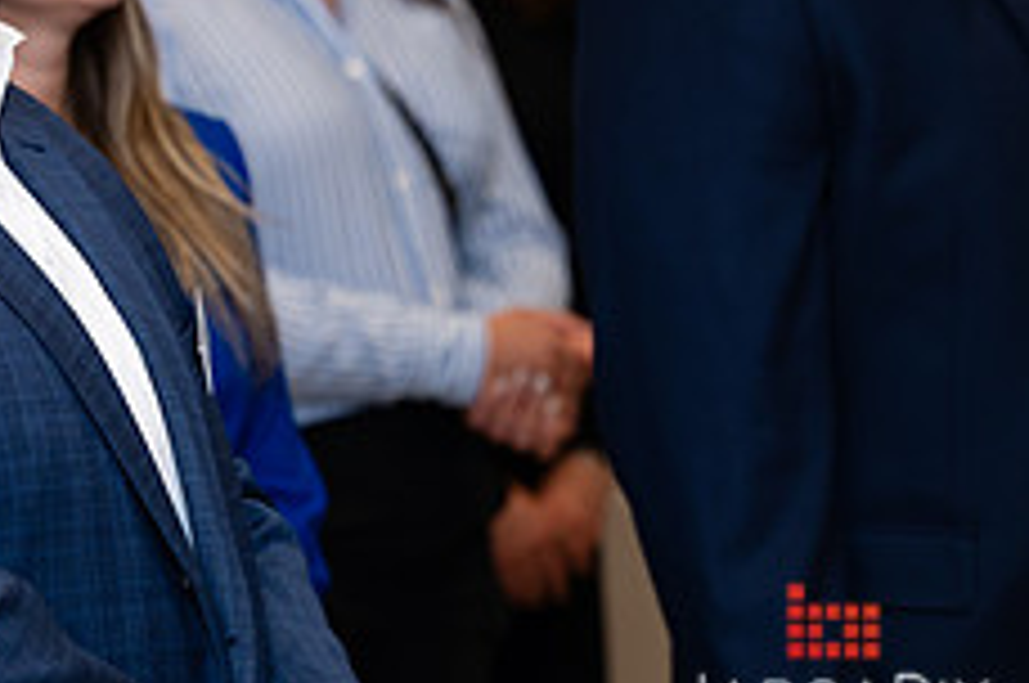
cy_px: -49
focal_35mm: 228
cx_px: -198
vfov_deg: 6.0
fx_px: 6508
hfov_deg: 8.9
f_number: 3.2
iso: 400
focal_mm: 88
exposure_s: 1/160
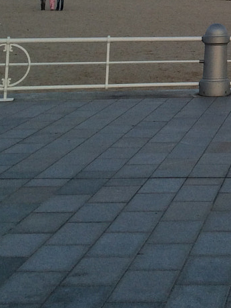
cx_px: 376
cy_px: -103
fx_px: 926
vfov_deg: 17.6
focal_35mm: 104
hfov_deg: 13.2
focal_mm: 4.12
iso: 32
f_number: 2.2
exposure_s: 1/140
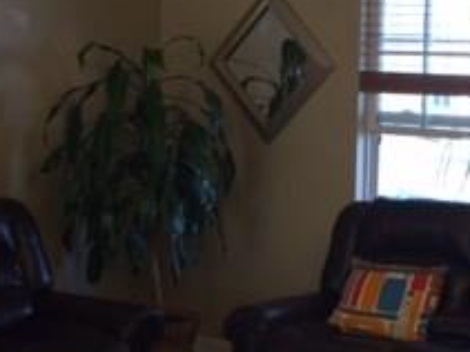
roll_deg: -1.7
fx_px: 1194
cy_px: 198
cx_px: 325
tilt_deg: -6.1
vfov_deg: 16.8
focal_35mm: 88
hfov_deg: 22.1
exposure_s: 1/60
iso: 40
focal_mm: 4.15
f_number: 2.2
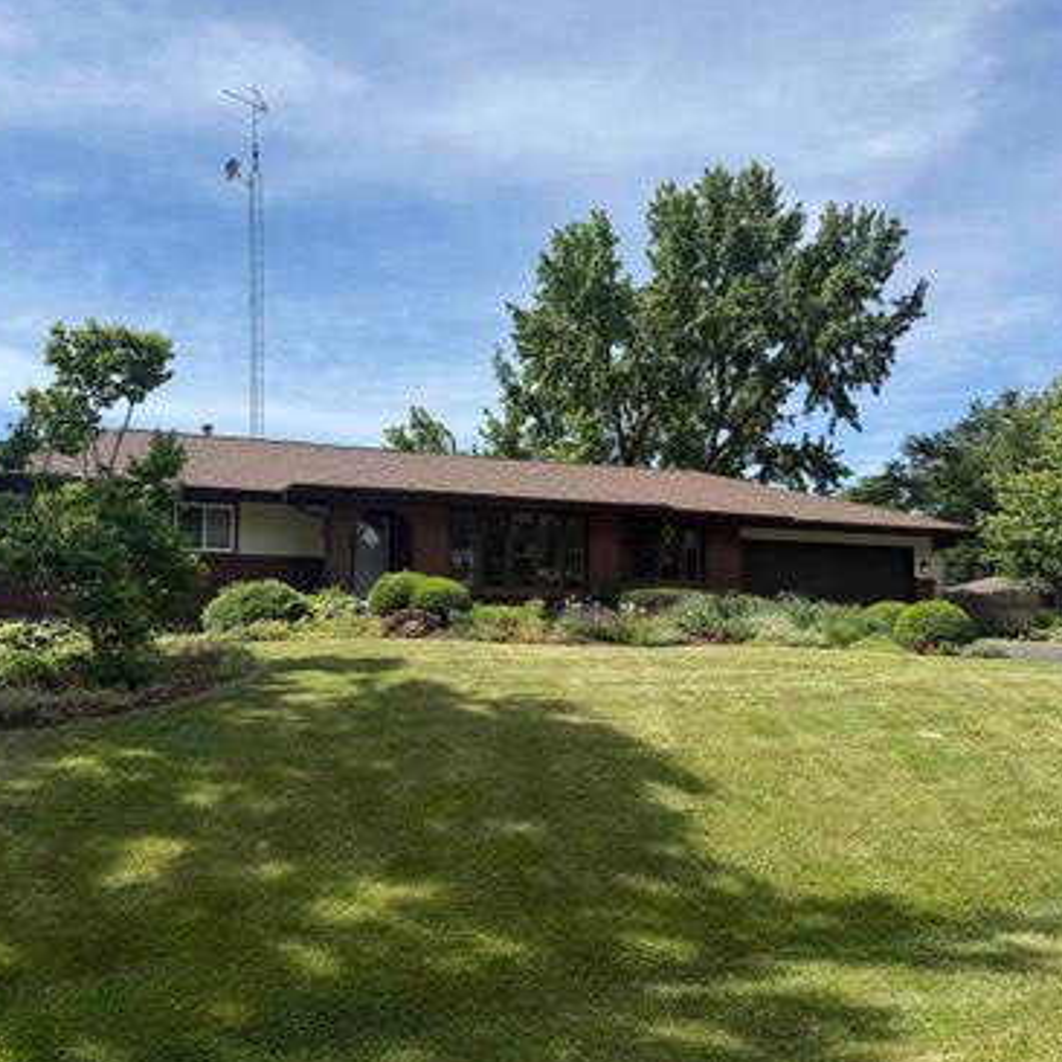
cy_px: 535
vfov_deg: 55.6
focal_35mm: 29
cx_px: 456
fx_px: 1007
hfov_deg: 55.4
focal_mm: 6.76
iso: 80
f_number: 1.78
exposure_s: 1/3759
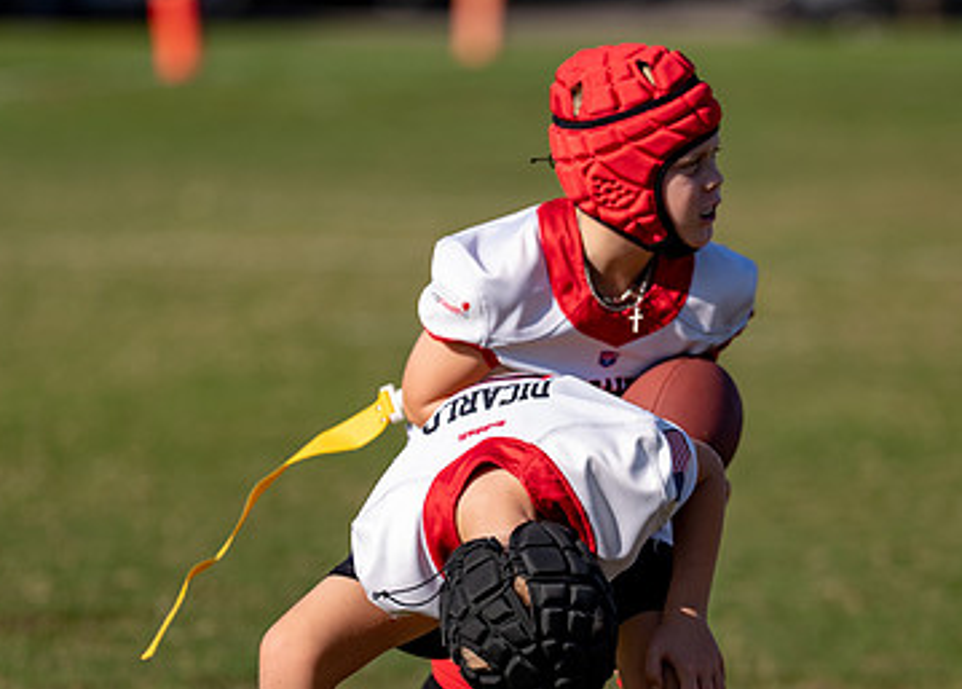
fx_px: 10390
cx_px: 590
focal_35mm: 380
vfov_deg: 3.8
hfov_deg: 5.3
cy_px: 567
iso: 100
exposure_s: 1/2000
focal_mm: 194
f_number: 2.8
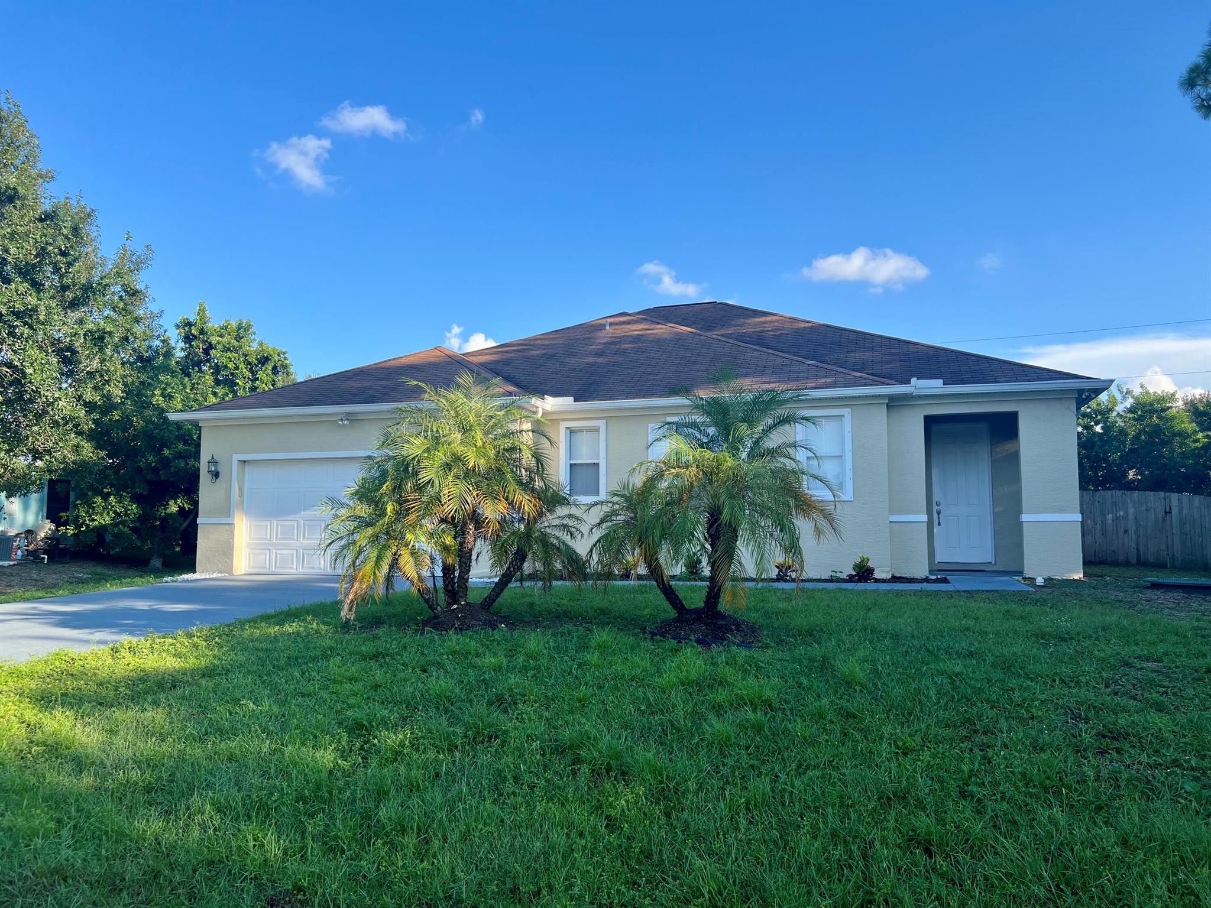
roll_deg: -0.3
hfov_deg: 67.3
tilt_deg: +4.0
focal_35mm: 26
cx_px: 606
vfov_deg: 53.1
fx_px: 910
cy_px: 454
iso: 50
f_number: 1.5
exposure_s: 1/1698
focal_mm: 5.7
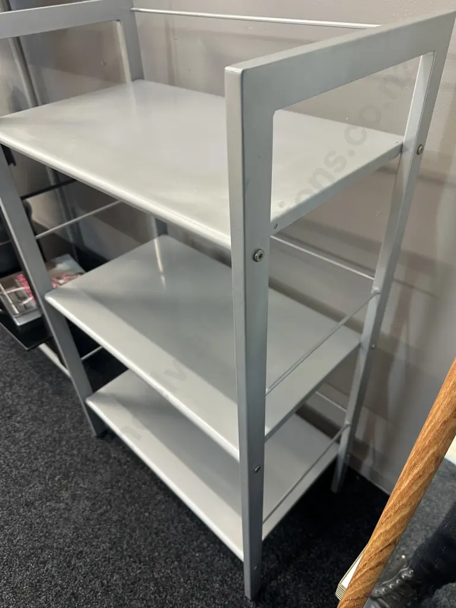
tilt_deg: -38.8
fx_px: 422
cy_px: 304
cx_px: 228
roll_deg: +2.6
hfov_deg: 56.8
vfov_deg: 71.6
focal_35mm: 24
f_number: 1.78
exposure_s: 1/50
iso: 200
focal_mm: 6.86
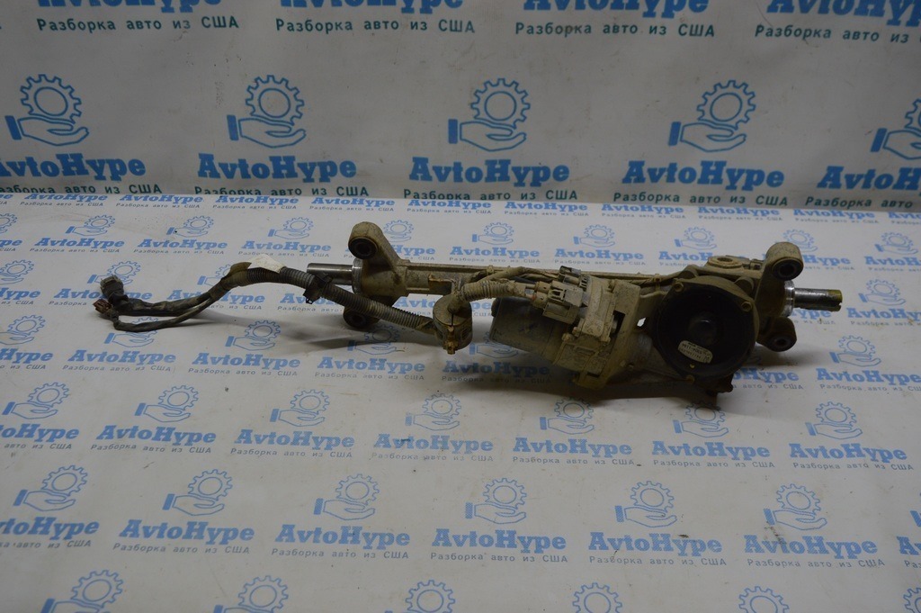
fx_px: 844
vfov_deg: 39.9
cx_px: 460
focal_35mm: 33
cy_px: 306
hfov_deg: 57.3
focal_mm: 22
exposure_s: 1/100
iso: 400
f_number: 5
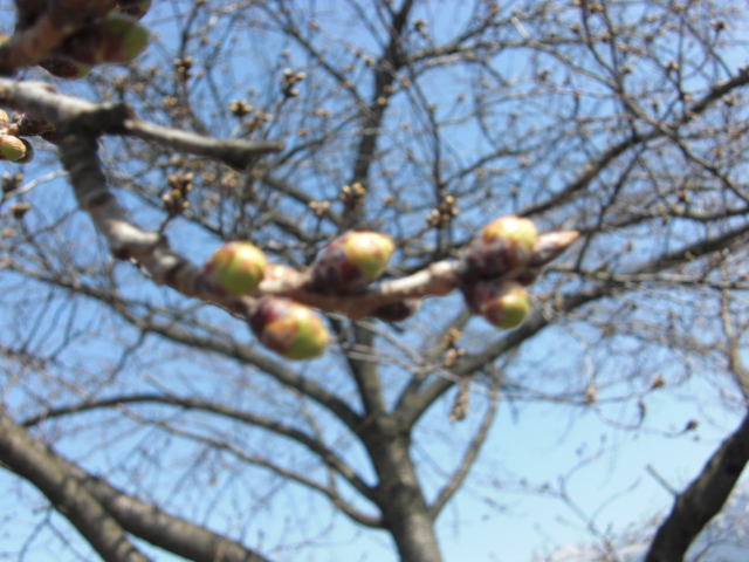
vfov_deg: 36.8
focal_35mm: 39
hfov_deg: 47.9
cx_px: 374
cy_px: 281
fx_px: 844
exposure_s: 1/640
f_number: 3
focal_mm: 6.9
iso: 50
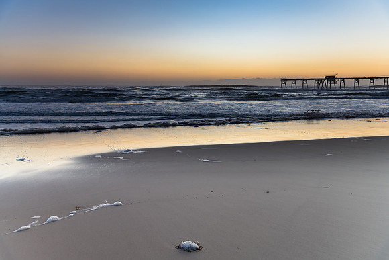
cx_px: 194
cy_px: 130
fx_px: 353
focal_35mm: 33
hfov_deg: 57.7
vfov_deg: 40.3
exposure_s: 1/50
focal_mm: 32
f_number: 4.5
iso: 400
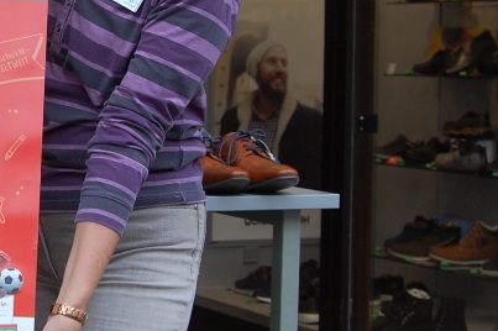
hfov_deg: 17.0
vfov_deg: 11.8
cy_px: 89
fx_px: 1603
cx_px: -59
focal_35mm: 116
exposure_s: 1/125
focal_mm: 26
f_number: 5.6
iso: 250
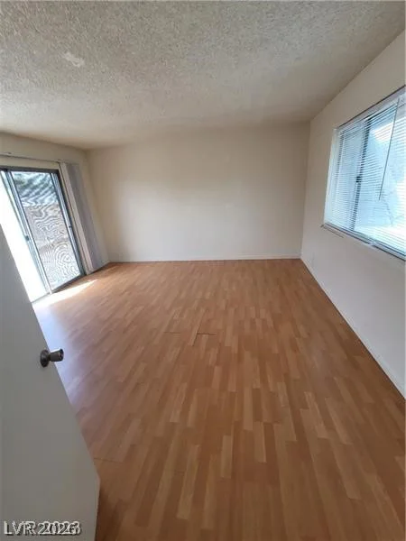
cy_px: 270
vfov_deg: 106.2
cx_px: 203
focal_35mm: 13
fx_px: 203
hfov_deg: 89.9
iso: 64
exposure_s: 1/125
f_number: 2.2
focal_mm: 2.2
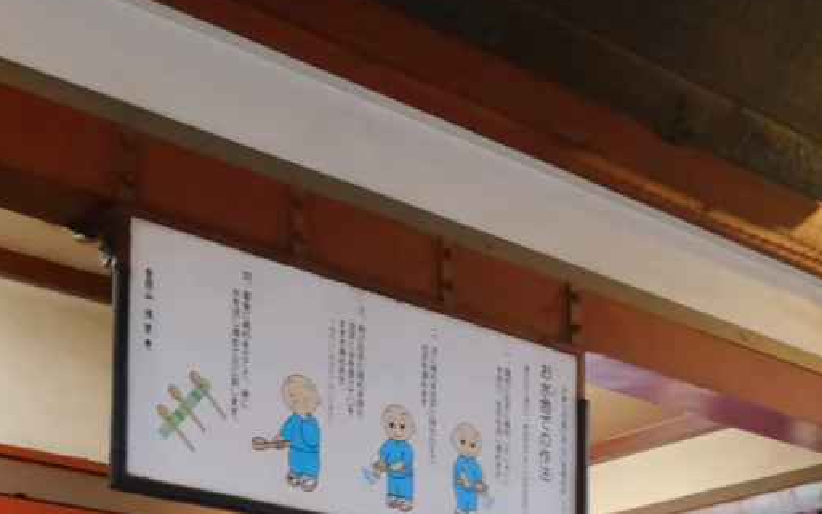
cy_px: 892
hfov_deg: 27.6
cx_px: 578
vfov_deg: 15.4
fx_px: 1658
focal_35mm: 74
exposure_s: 1/100
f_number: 3.5
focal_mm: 15.2
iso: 2000
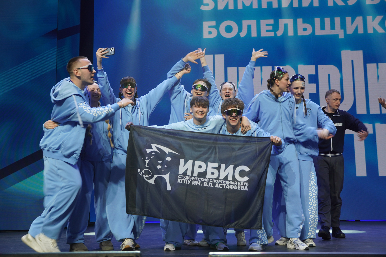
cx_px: 193
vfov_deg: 28.9
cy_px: 128
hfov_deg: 42.3
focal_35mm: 46
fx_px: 499
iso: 160
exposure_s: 1/50
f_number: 4.5
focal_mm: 31
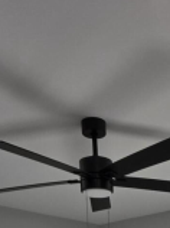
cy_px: 360
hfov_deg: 25.7
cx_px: 150
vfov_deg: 24.8
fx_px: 361
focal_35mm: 55
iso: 25
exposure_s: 1/120
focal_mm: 2.2
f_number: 1.9
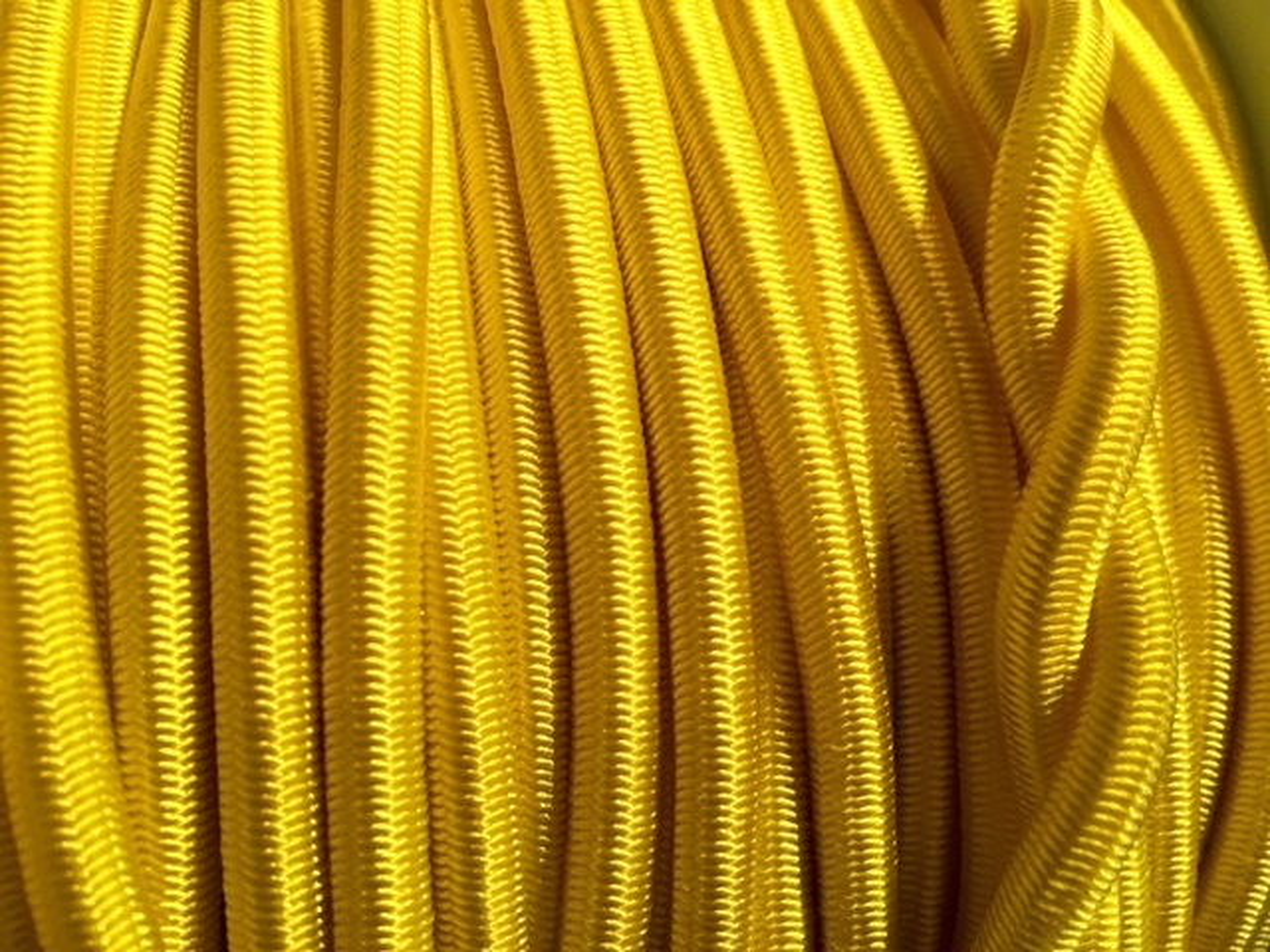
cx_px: 635
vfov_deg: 48.2
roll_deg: +0.9
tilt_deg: -11.5
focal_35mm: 29
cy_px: 476
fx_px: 1064
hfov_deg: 61.7
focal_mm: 4.15
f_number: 2.2
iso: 200
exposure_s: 1/33
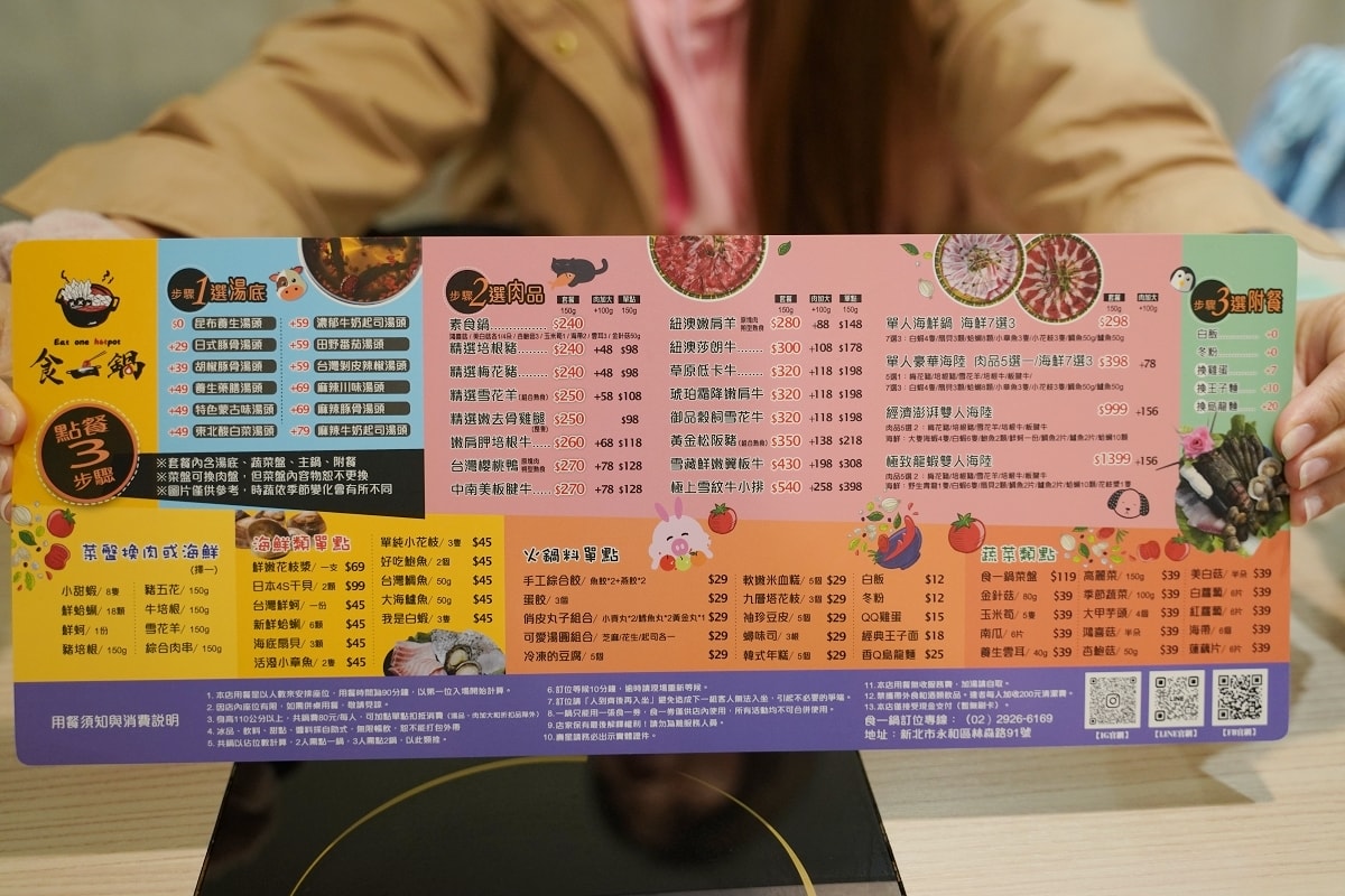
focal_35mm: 37
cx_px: 672
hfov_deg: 51.9
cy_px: 448
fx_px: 1382
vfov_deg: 35.9
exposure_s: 1/160
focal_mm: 37
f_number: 2.8
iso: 1600
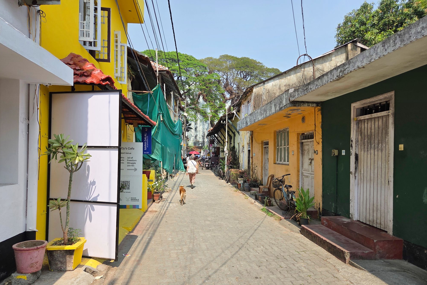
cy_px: 158
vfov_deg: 53.0
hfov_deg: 73.7
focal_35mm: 24
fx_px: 285
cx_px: 213
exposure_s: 1/4365
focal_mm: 5.4
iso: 80
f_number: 1.8
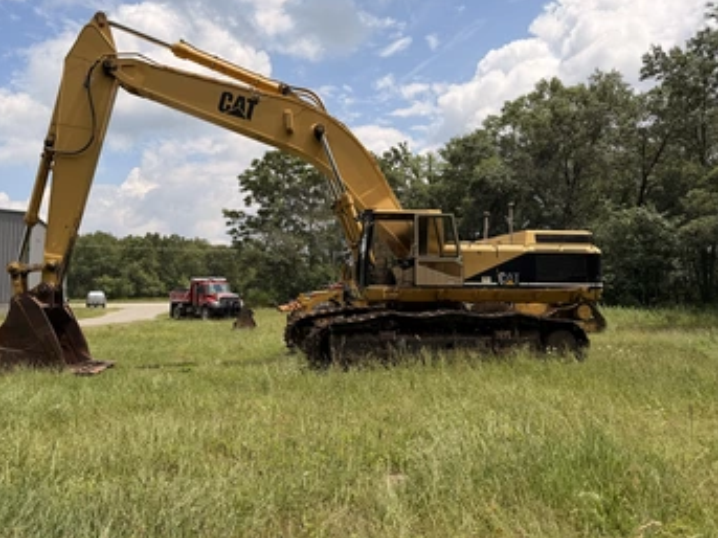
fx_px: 581
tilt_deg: +4.4
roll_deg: +0.2
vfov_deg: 49.6
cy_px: 239
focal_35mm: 28
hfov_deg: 63.2
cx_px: 312
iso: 80
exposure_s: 1/6173
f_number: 1.78
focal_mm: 6.76
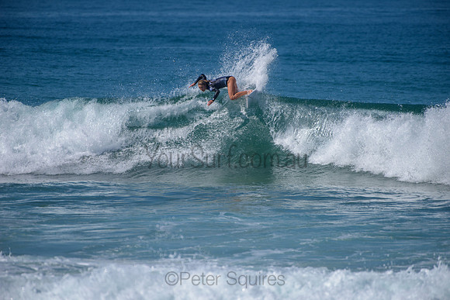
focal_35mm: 500
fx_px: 6251
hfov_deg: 4.1
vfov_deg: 2.8
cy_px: 150
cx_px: 225
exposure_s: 1/2000
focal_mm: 500
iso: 140
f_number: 5.6
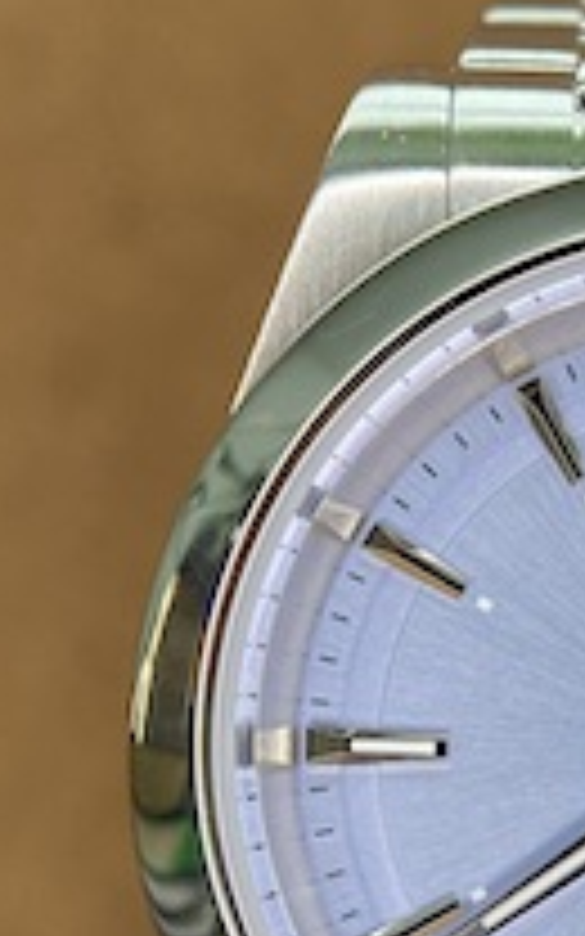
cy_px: 814
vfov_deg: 19.3
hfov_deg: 12.0
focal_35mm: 106
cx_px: 747
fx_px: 2704
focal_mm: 4.25
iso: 100
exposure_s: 1/121
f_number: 1.8
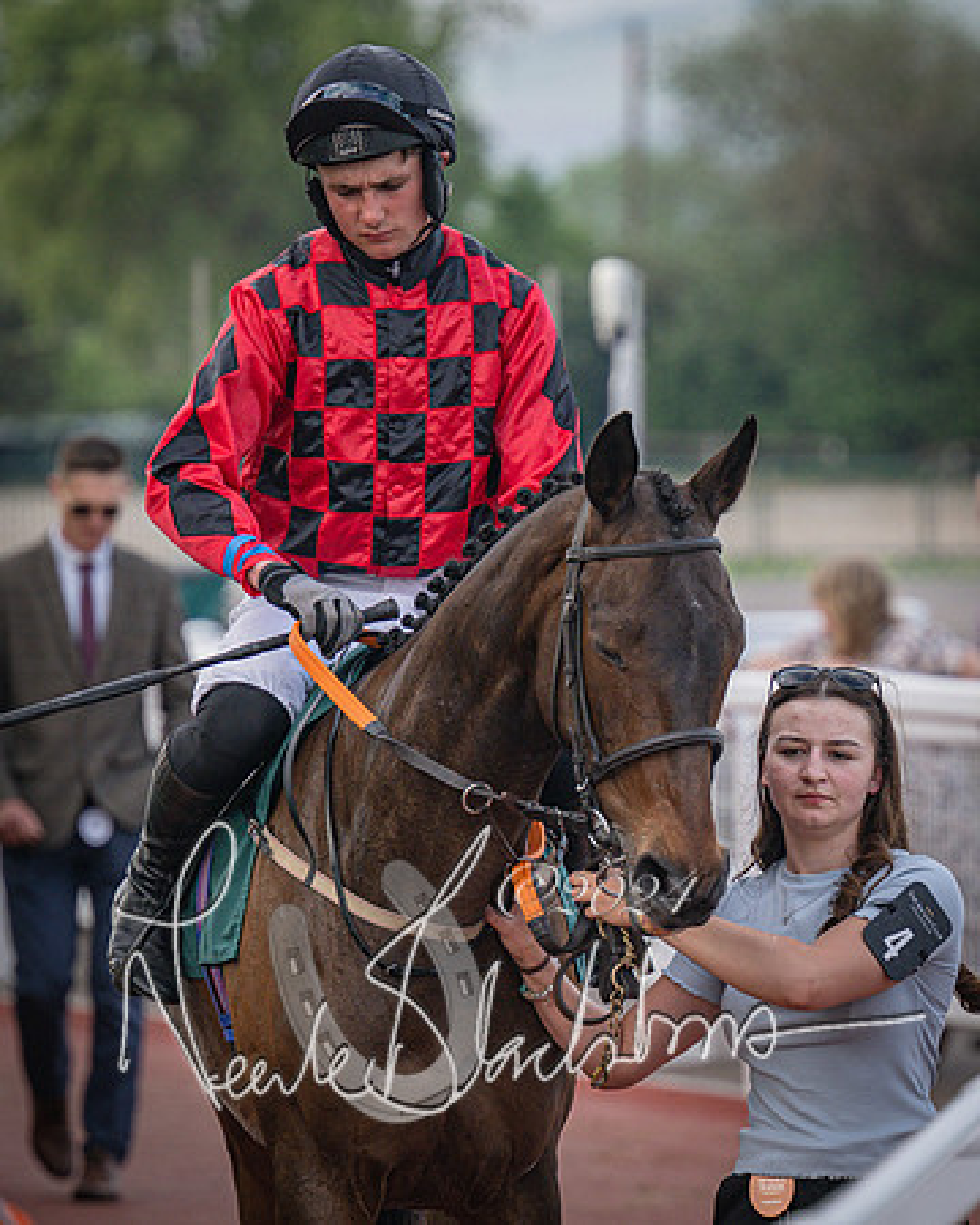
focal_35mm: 405
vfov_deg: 4.8
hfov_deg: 3.8
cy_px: 610
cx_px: 855
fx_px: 14678
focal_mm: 185
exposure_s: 1/800
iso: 400
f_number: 4
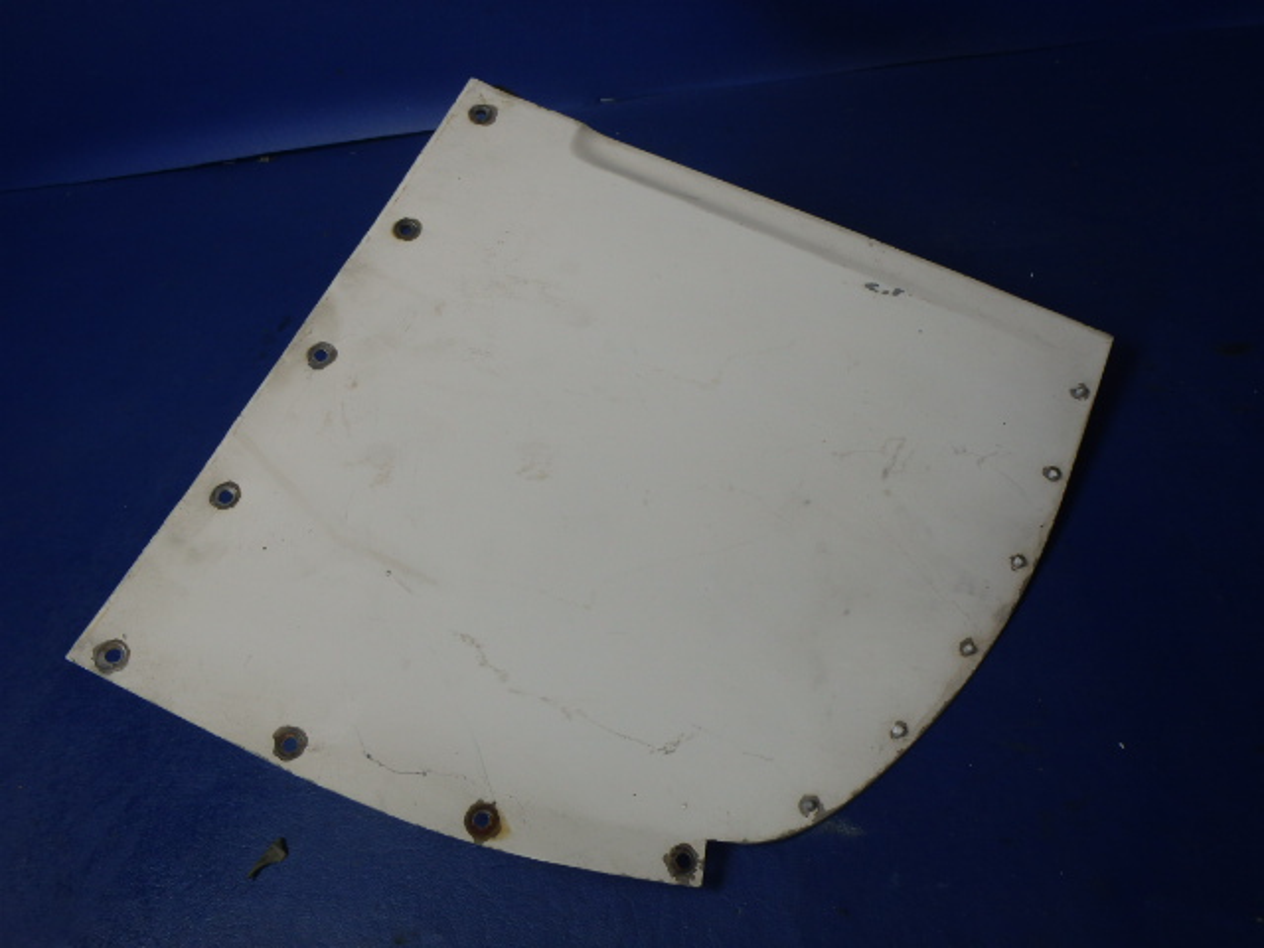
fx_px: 1022
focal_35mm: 28
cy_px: 474
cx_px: 632
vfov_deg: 49.7
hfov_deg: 63.4
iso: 125
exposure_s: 1/60
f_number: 3.9
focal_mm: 5
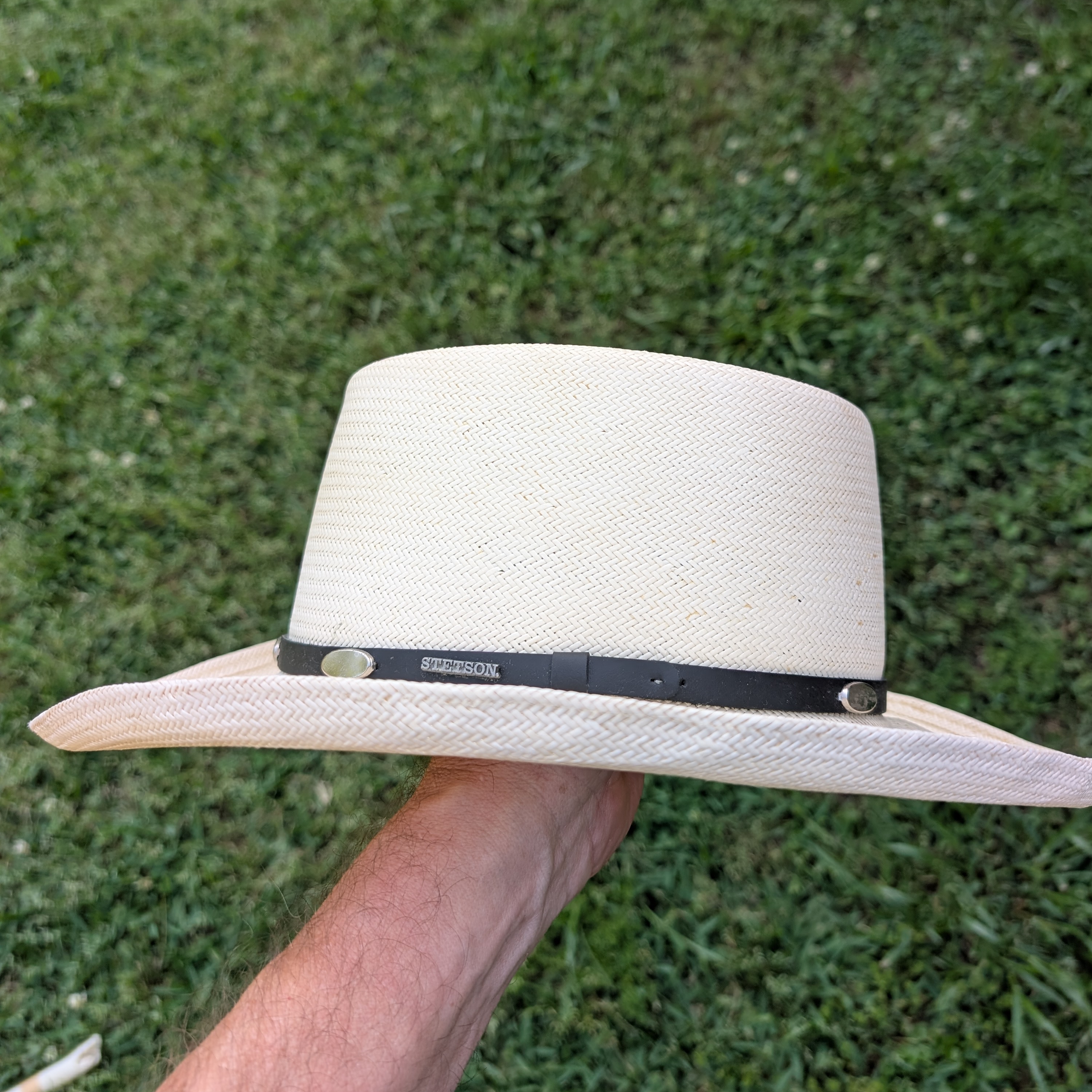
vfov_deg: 55.2
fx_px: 1035
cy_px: 434
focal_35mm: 29
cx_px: 560
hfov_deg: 55.6
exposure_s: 1/89.1
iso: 22
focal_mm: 6.9
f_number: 1.68
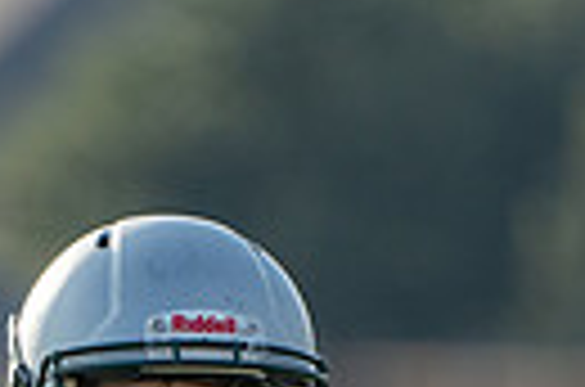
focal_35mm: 1790
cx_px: 112
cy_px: 835
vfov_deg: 0.8
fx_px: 29017
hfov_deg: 1.2
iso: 400
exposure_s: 1/1250
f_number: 5.6
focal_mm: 400
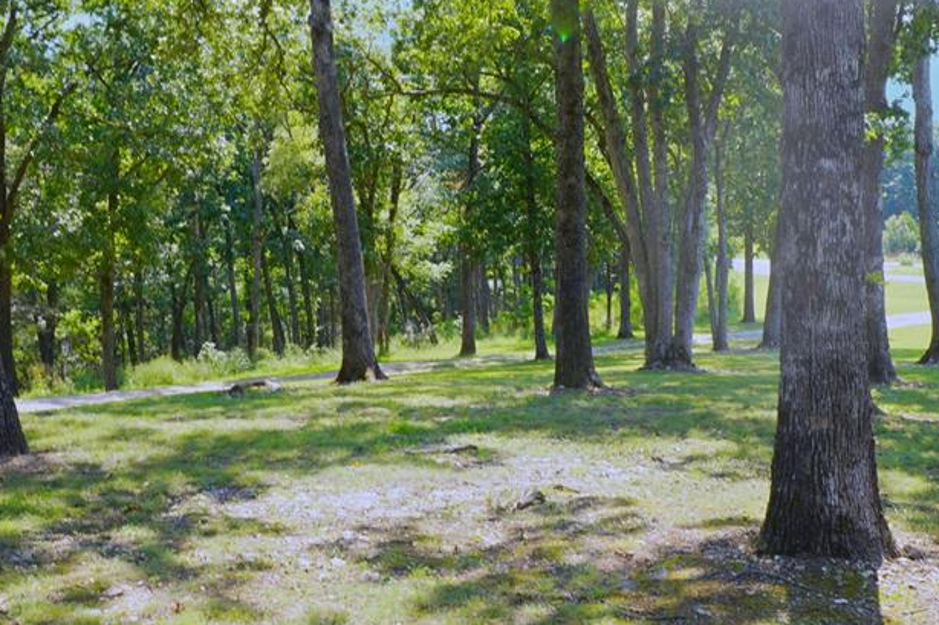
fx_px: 1304
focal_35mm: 50
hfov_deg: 39.5
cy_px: 293
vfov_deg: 27.0
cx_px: 540
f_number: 6.3
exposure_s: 1/100
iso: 100
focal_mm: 20
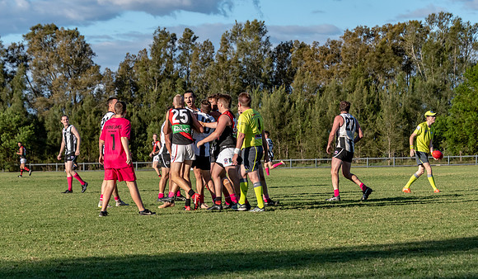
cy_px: 167
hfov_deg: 17.4
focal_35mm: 122
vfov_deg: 10.2
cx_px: 246
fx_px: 1561
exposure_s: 1/3200
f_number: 6.3
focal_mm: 75
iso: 800
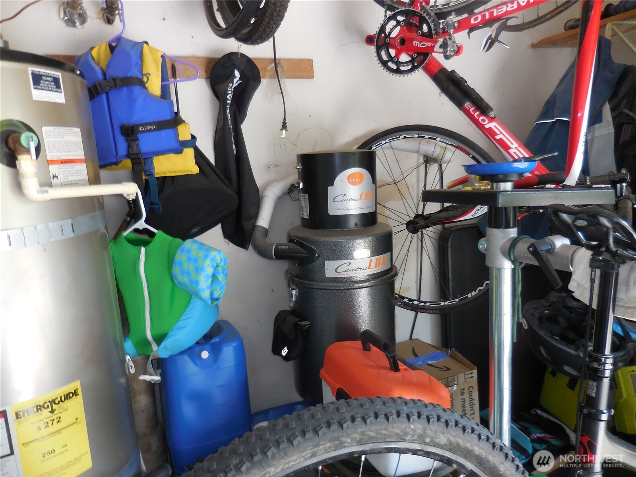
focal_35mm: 25
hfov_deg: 69.4
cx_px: 318
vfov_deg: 54.9
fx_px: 459
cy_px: 238
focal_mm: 4.5
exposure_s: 1/30
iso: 160
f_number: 3.3
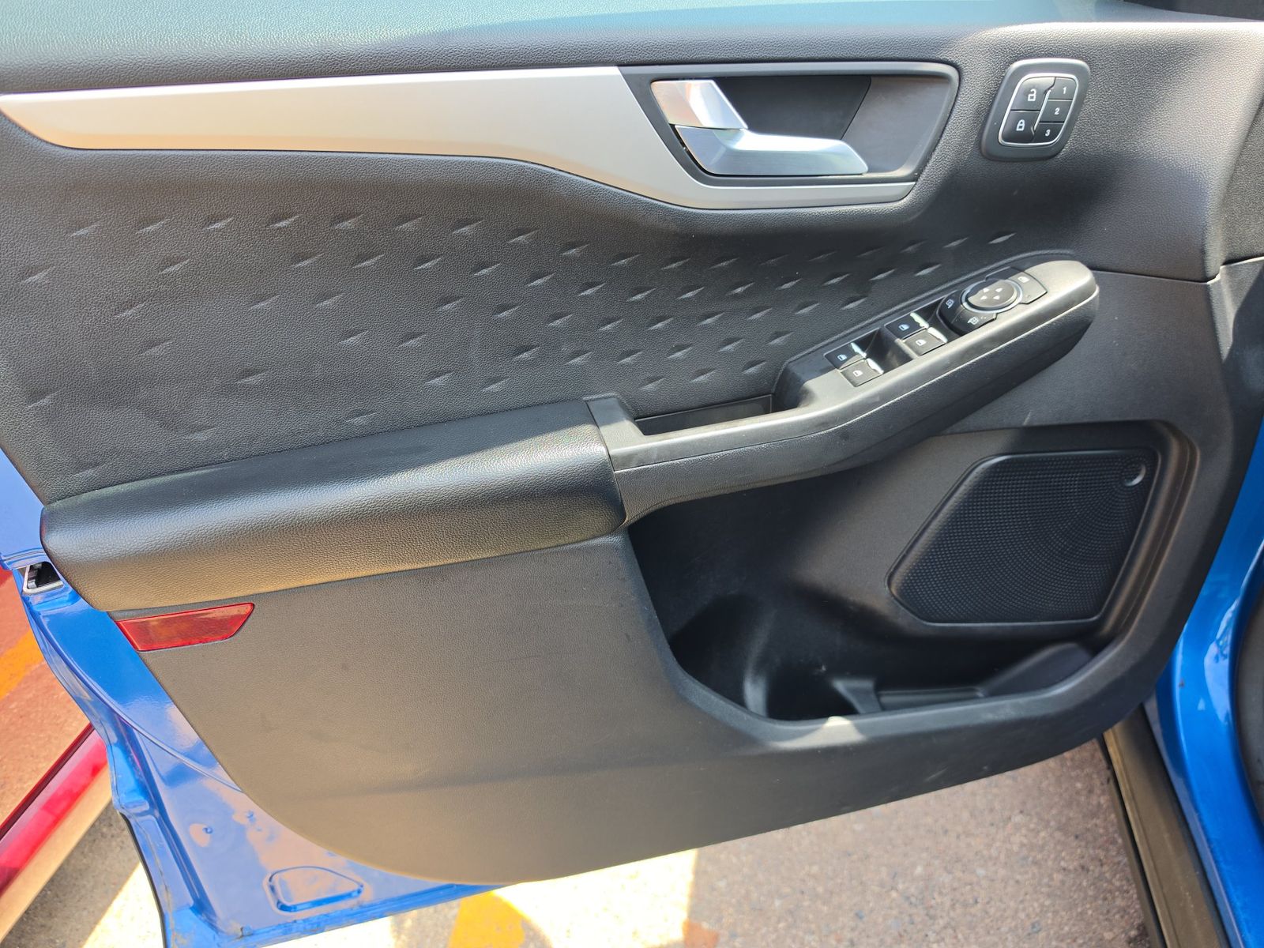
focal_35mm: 23
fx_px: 840
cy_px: 474
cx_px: 632
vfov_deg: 58.9
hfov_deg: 73.9
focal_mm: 6.5
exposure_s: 1/121
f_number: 1.4
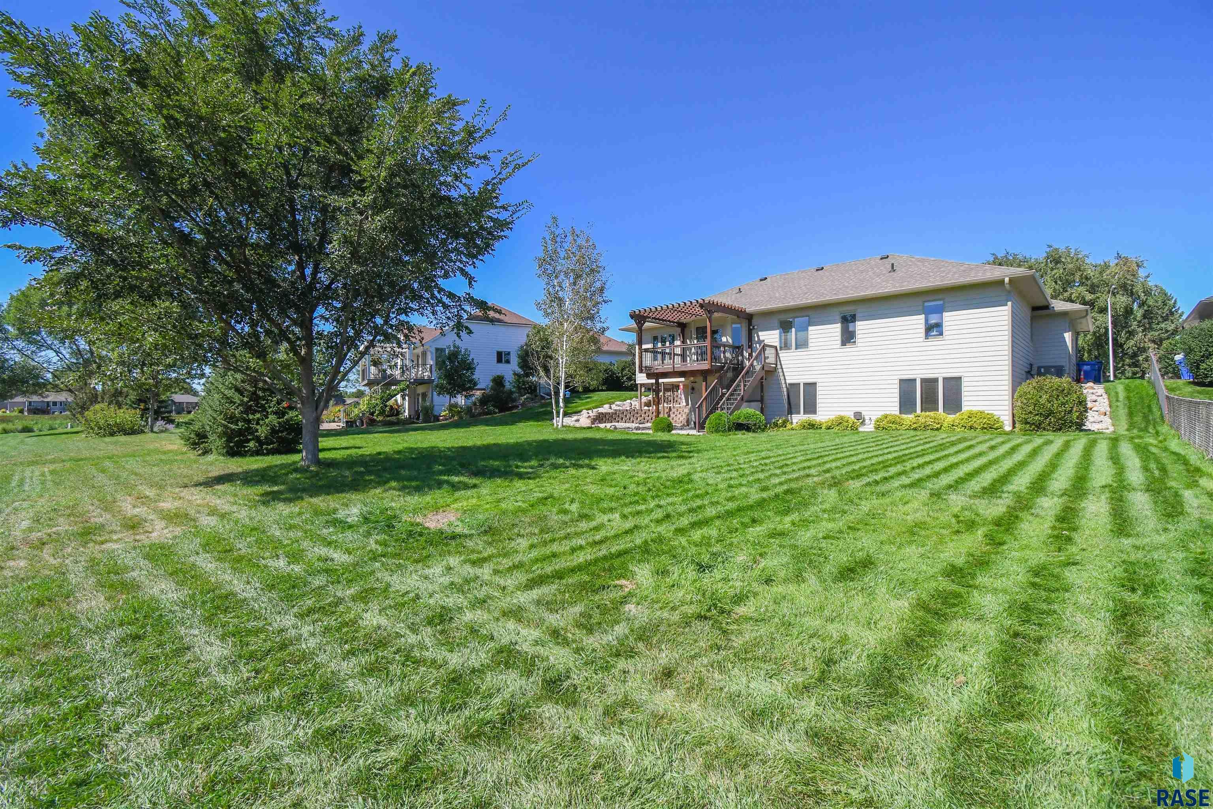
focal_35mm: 15
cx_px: 606
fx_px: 505
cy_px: 404
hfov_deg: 100.4
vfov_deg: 77.3
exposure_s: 1/2500
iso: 800
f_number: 7.1
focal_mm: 10
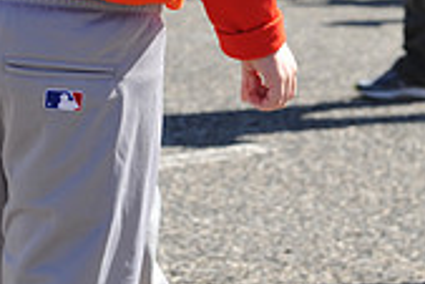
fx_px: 2351
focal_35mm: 199
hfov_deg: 10.3
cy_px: -191
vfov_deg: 6.8
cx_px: 191
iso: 200
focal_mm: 58
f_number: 5
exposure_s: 1/500
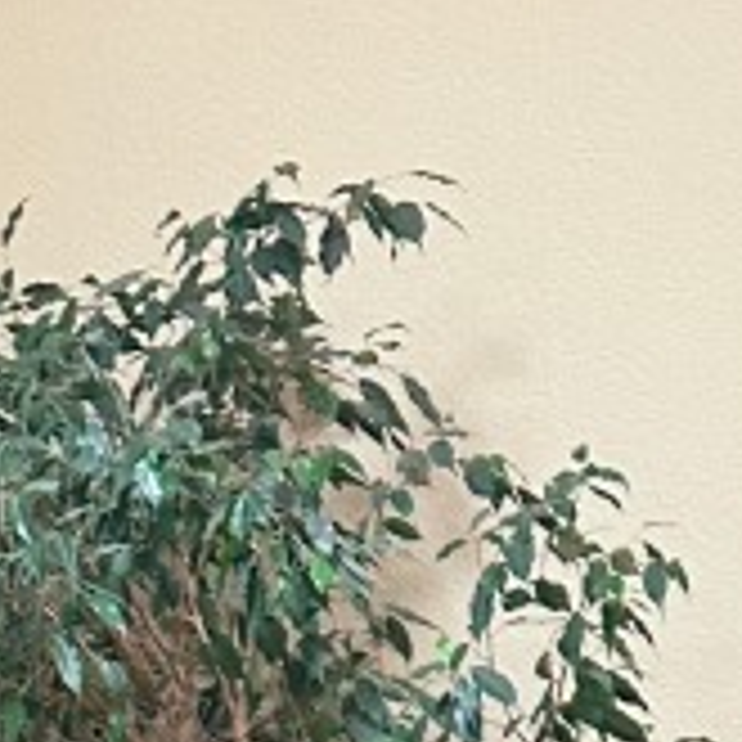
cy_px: 1790
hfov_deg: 12.8
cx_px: 953
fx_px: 3201
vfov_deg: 11.1
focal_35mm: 132
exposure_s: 1/50
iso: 320
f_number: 1.78
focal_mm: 6.86
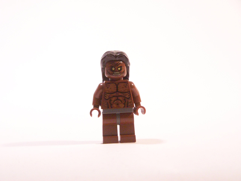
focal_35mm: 105
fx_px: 731
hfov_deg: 18.7
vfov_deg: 14.1
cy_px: 90
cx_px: 120
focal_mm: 17.5
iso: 400
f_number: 3.2
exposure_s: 1/45
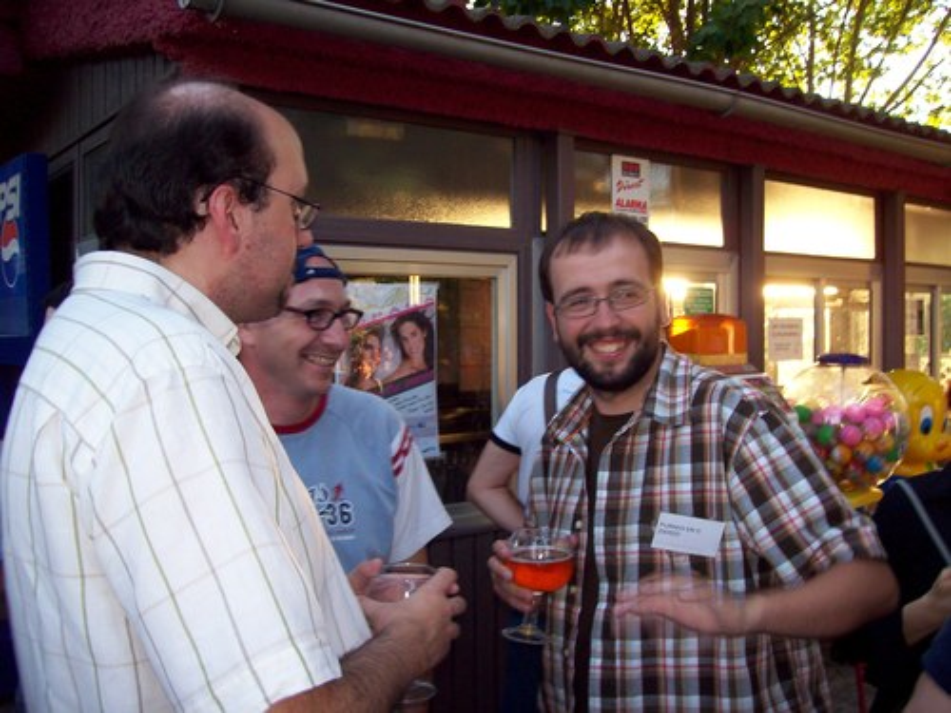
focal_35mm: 36
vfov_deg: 39.7
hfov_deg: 51.4
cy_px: 356
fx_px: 989
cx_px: 476
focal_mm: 6
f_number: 2.7
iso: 80
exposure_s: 1/64
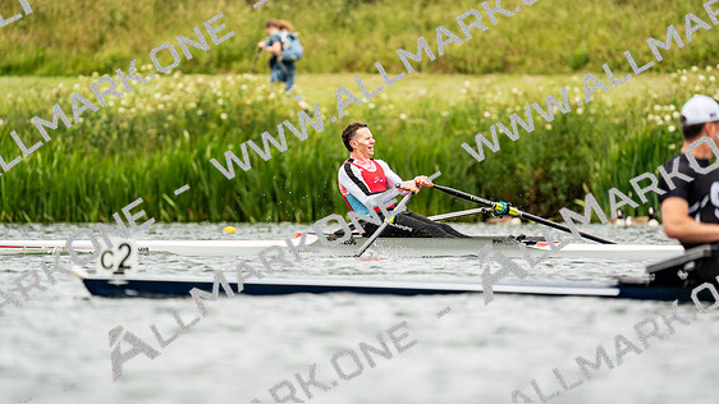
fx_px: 12372
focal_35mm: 649
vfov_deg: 1.9
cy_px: 183
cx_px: 368
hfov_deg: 3.3
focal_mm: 600
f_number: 6.3
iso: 500
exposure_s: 1/2000
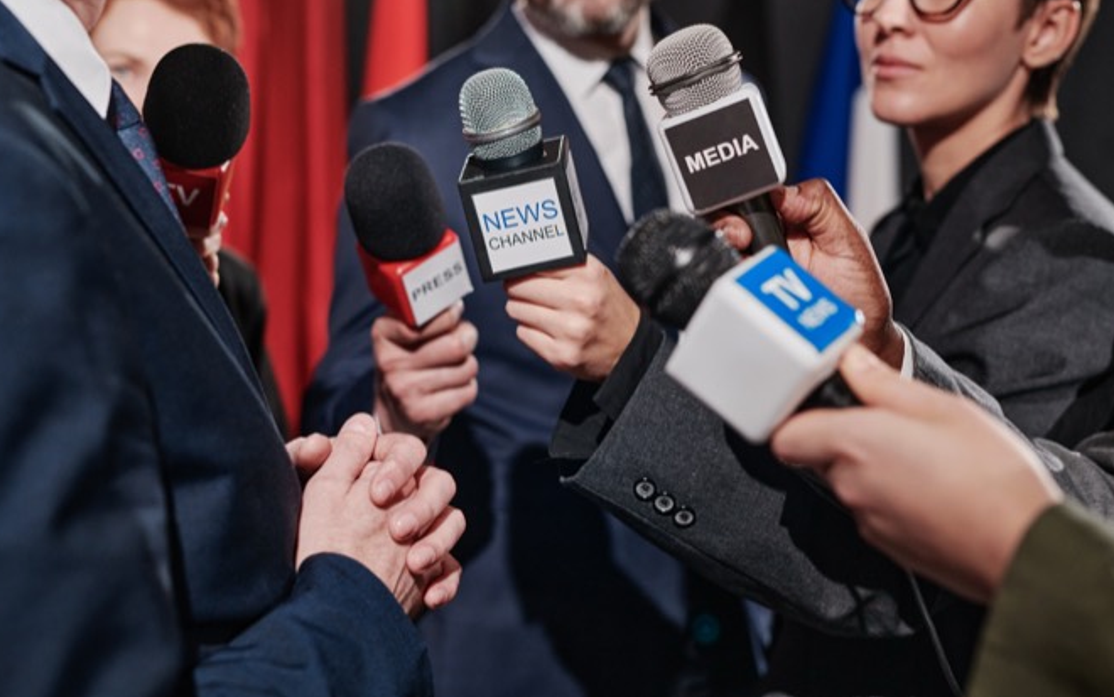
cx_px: 567
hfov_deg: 37.5
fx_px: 1640
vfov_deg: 24.0
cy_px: 305
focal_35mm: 54
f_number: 3.5
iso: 800
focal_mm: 50
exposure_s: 1/160
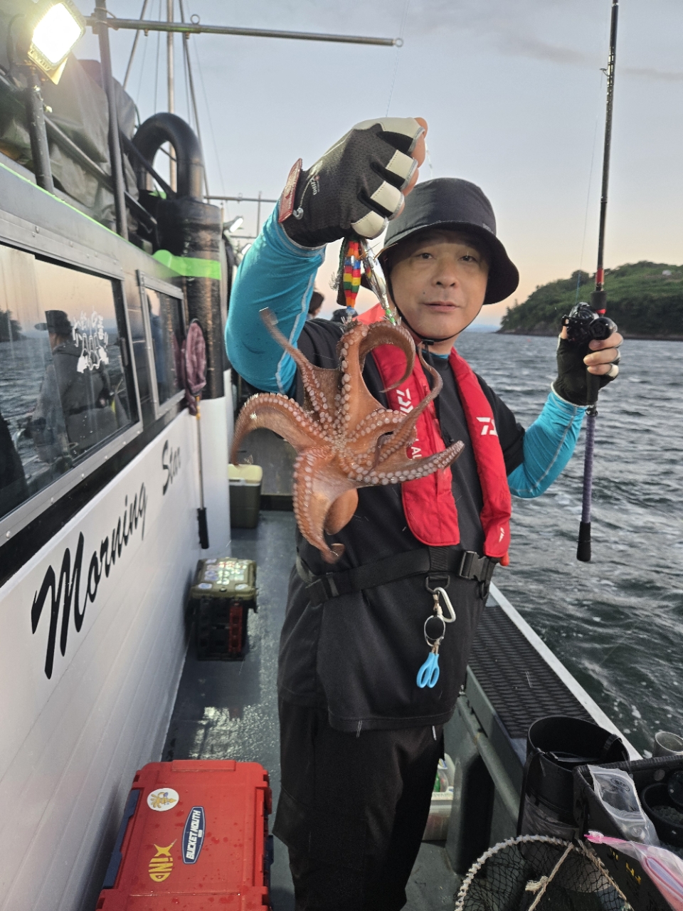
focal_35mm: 23
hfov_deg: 58.9
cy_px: 456
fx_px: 605
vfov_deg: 73.9
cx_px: 342
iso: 80
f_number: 1.8
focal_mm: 5.4
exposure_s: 1/120
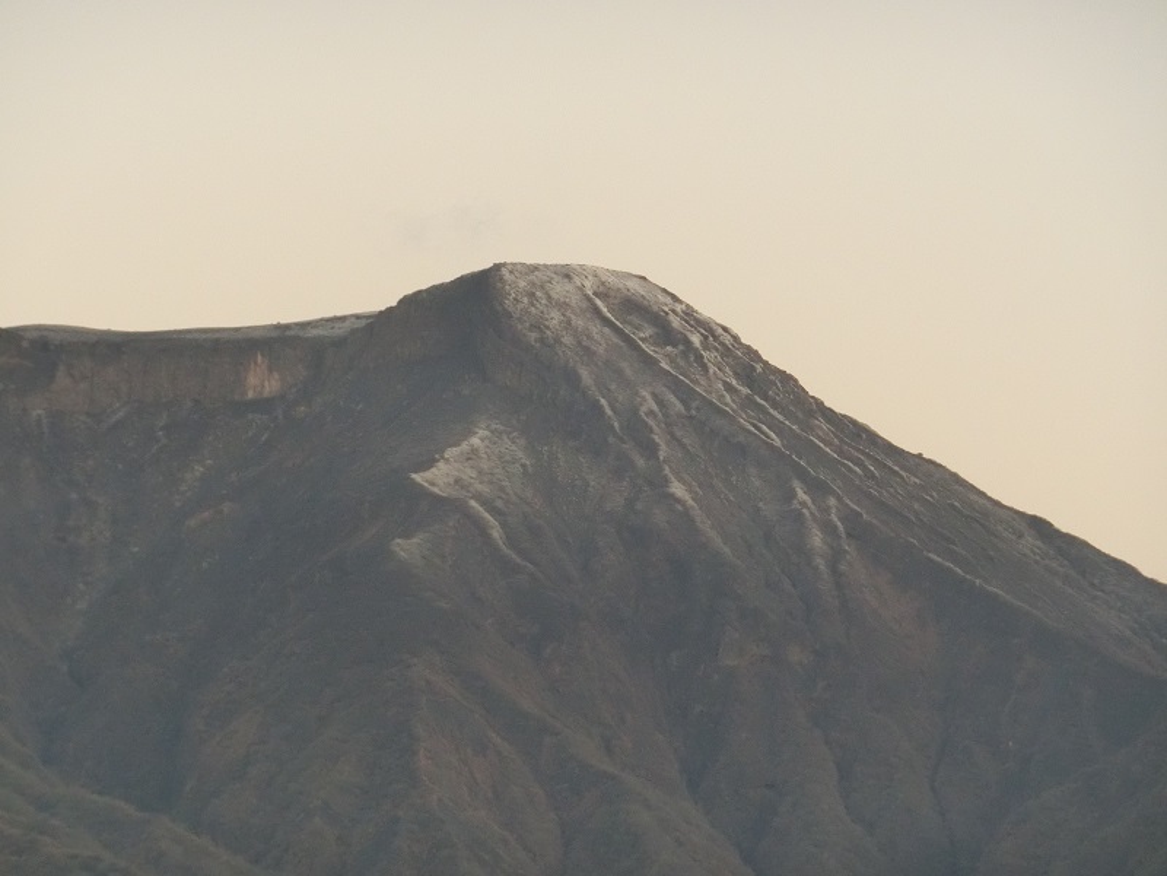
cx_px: 584
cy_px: 438
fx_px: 8597
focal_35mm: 255
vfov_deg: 5.8
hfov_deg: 7.8
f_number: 5.9
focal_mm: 45.4
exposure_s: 1/80
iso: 800
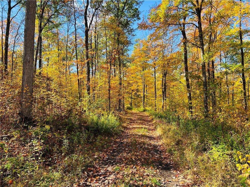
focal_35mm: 26
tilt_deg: +3.0
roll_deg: +1.7
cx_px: 125
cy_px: 94
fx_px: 188
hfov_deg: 67.3
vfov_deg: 53.1
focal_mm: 5.7
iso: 50
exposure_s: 1/924
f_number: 1.5
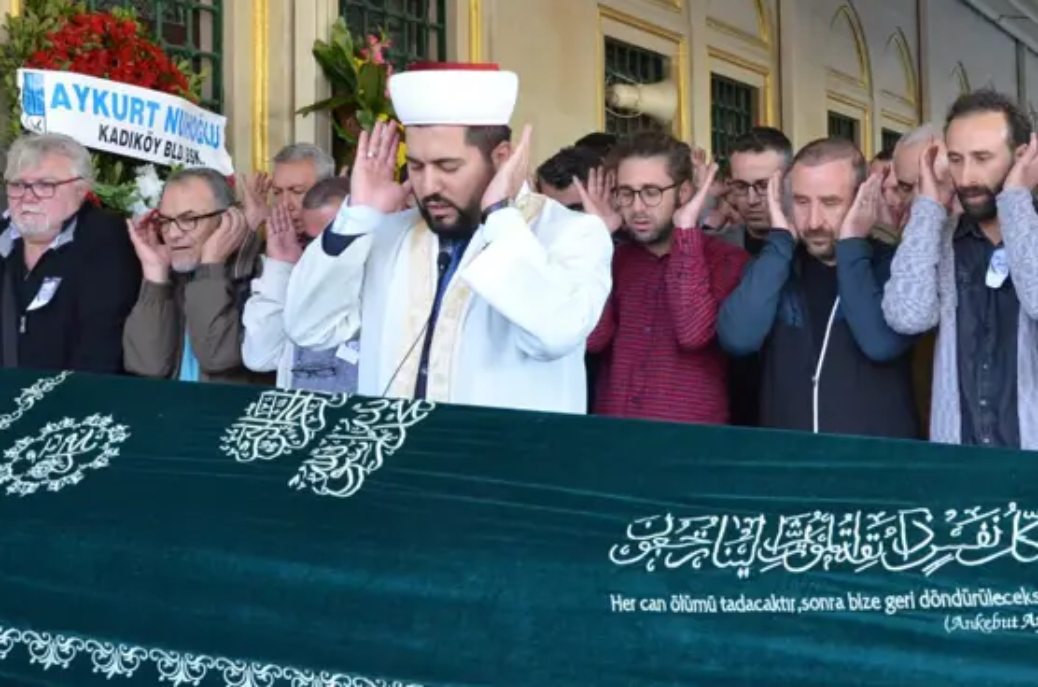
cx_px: 650
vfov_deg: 23.5
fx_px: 1640
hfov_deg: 34.9
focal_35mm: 57
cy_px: 185
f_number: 7.1
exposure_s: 1/200
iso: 2500
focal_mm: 24
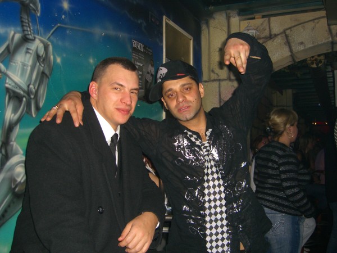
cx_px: 168
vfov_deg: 37.7
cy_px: 126
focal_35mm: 38
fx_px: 370
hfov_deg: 49.0
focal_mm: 7.9
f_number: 2.8
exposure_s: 1/60
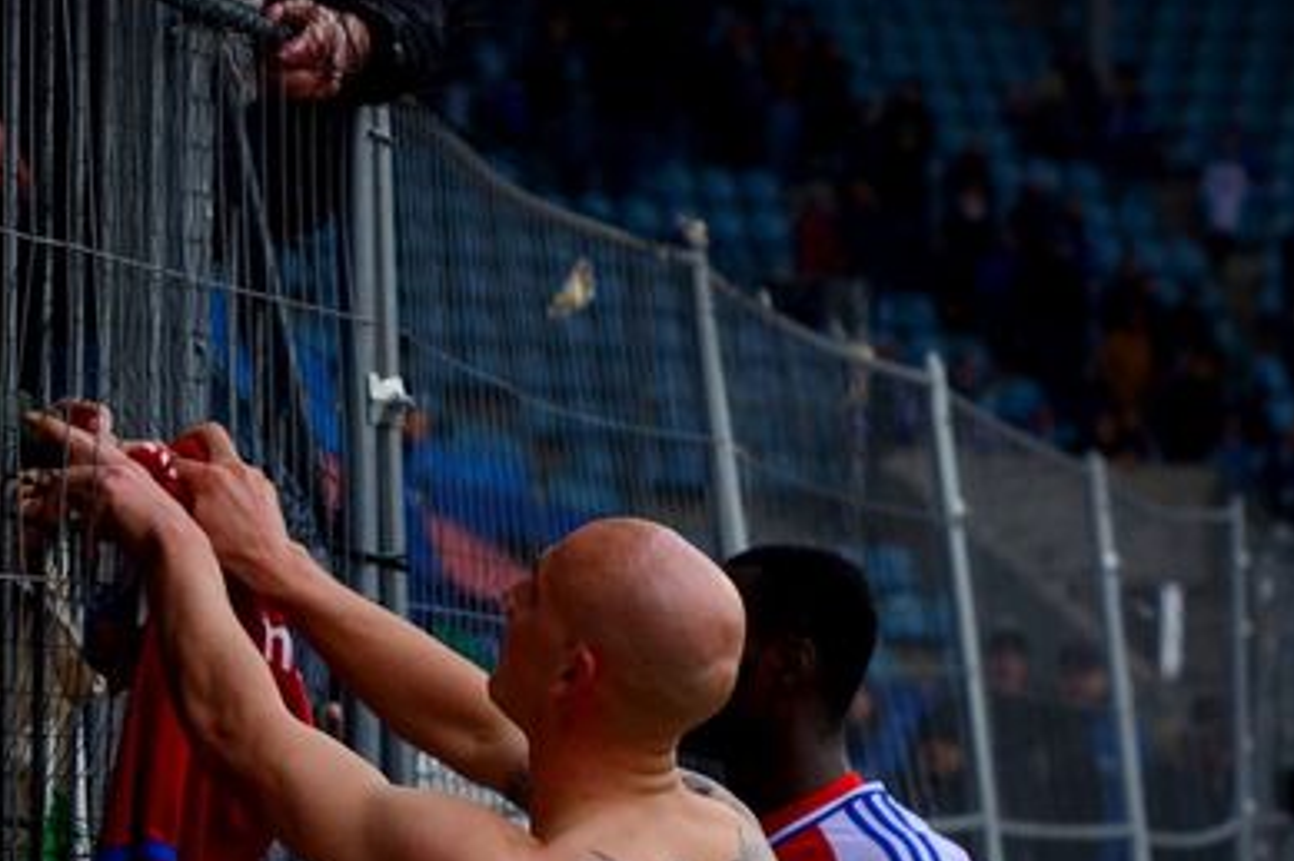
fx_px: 5533
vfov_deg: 8.9
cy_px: 605
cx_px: 432
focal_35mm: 154
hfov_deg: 13.3
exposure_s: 1/640
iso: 250
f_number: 4.5
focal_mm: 70
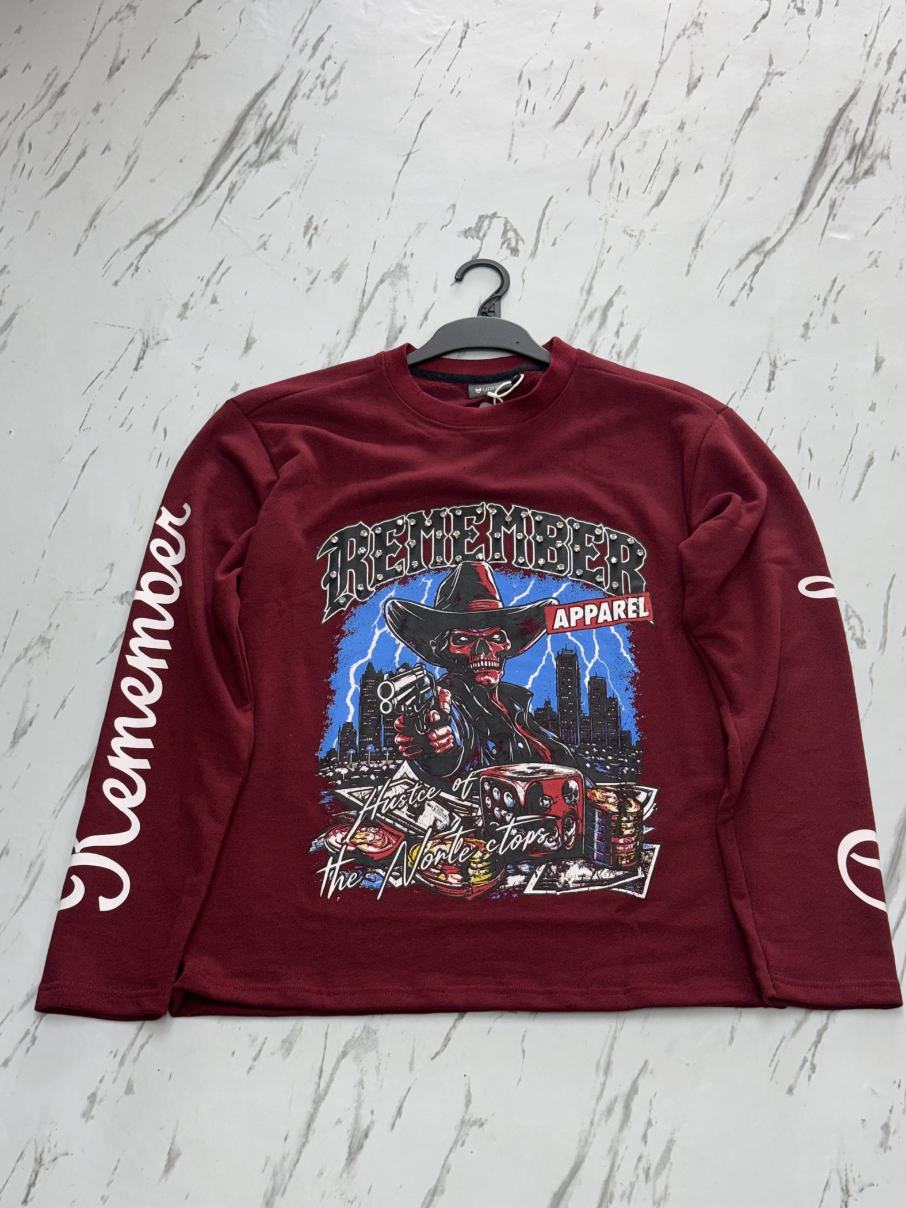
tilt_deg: -62.0
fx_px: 1675
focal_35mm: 48
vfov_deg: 39.7
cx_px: 453
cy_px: 604
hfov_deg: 30.3
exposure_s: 1/100
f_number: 1.78
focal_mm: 6.76
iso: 64
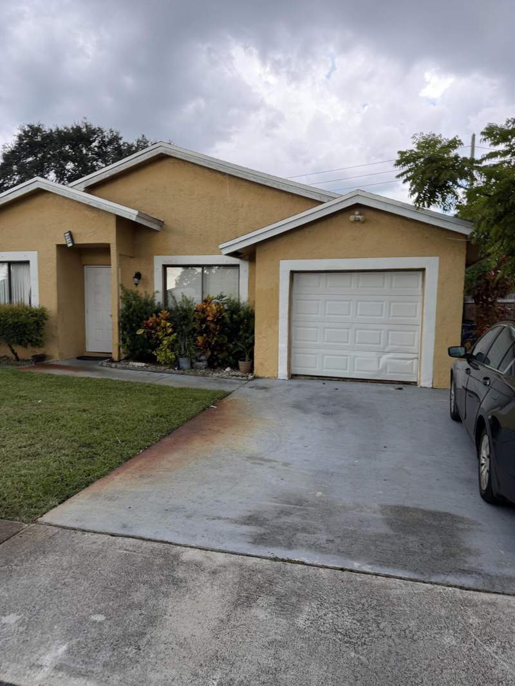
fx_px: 476
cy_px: 343
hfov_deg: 56.8
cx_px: 258
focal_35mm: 24
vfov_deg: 71.6
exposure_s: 1/121
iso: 64
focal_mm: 6.76
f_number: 1.78
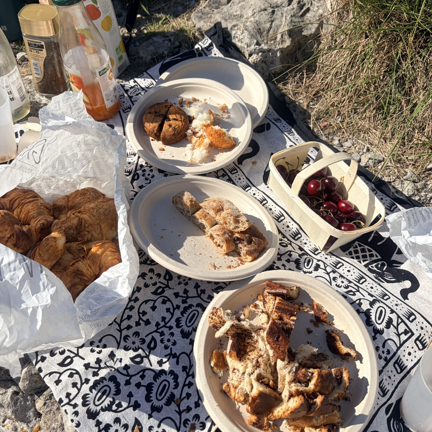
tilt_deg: -49.4
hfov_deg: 52.5
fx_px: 438
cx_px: 217
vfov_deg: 52.4
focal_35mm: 31
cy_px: 191
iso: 50
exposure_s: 1/4329
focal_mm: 5.96
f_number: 1.6
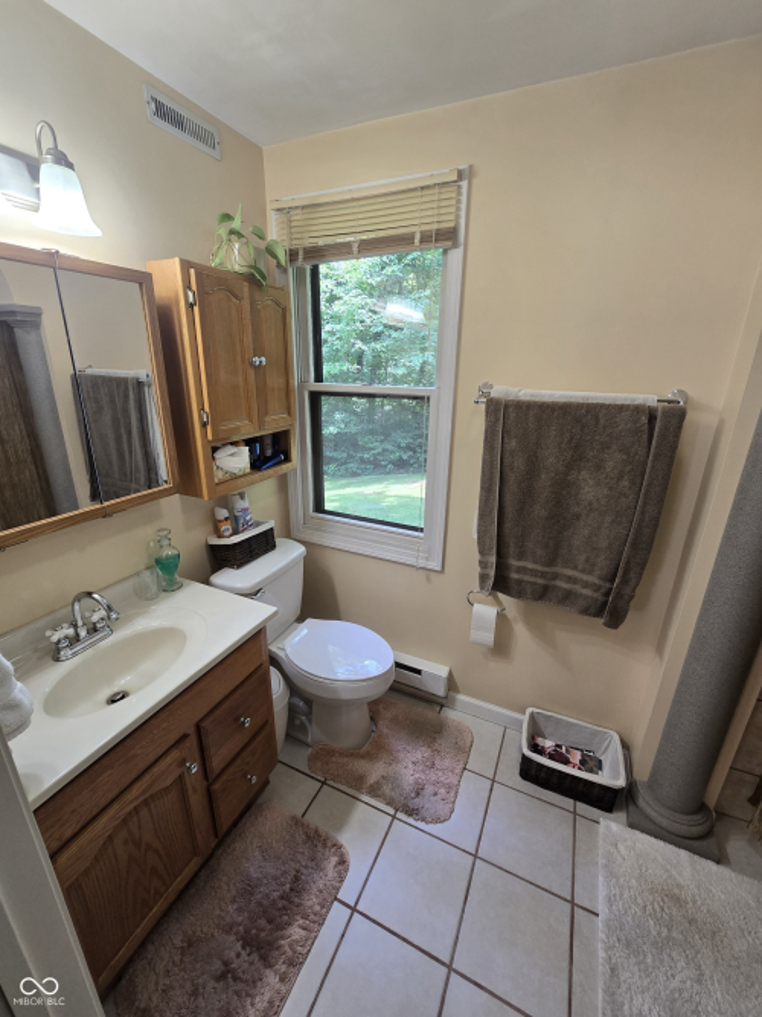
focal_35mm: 13
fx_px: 382
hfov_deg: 89.9
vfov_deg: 106.2
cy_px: 508
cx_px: 381
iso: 125
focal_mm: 2.2
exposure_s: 1/60
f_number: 2.2
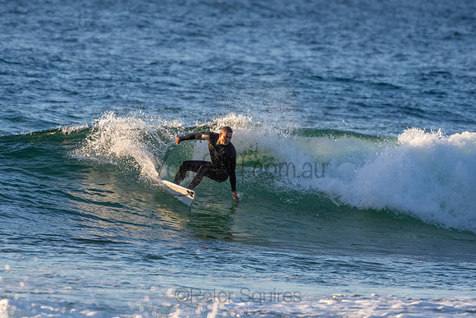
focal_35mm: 615
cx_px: 238
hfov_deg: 3.4
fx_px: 8133
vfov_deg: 2.2
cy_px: 159
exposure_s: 1/1250
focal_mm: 410
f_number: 5.6
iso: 640
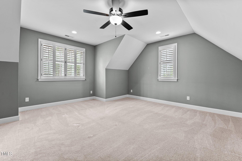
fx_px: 101
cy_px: 80
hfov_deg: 100.4
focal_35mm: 15
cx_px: 121
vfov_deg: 77.2
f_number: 6.3
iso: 400
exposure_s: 1/10
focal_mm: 15
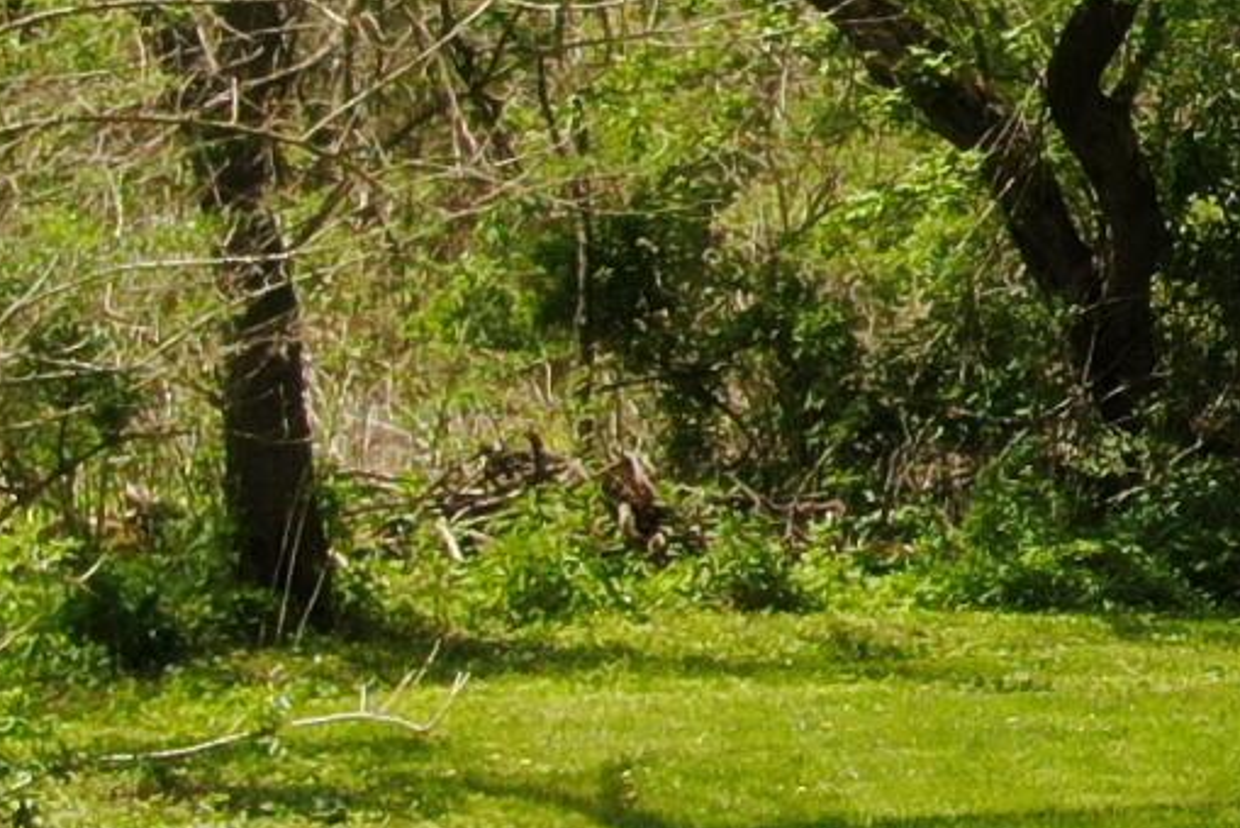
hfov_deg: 12.3
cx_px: 2524
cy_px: -192
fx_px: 5066
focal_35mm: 147
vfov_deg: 9.2
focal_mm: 4.39
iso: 100
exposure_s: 1/800
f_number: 2.8
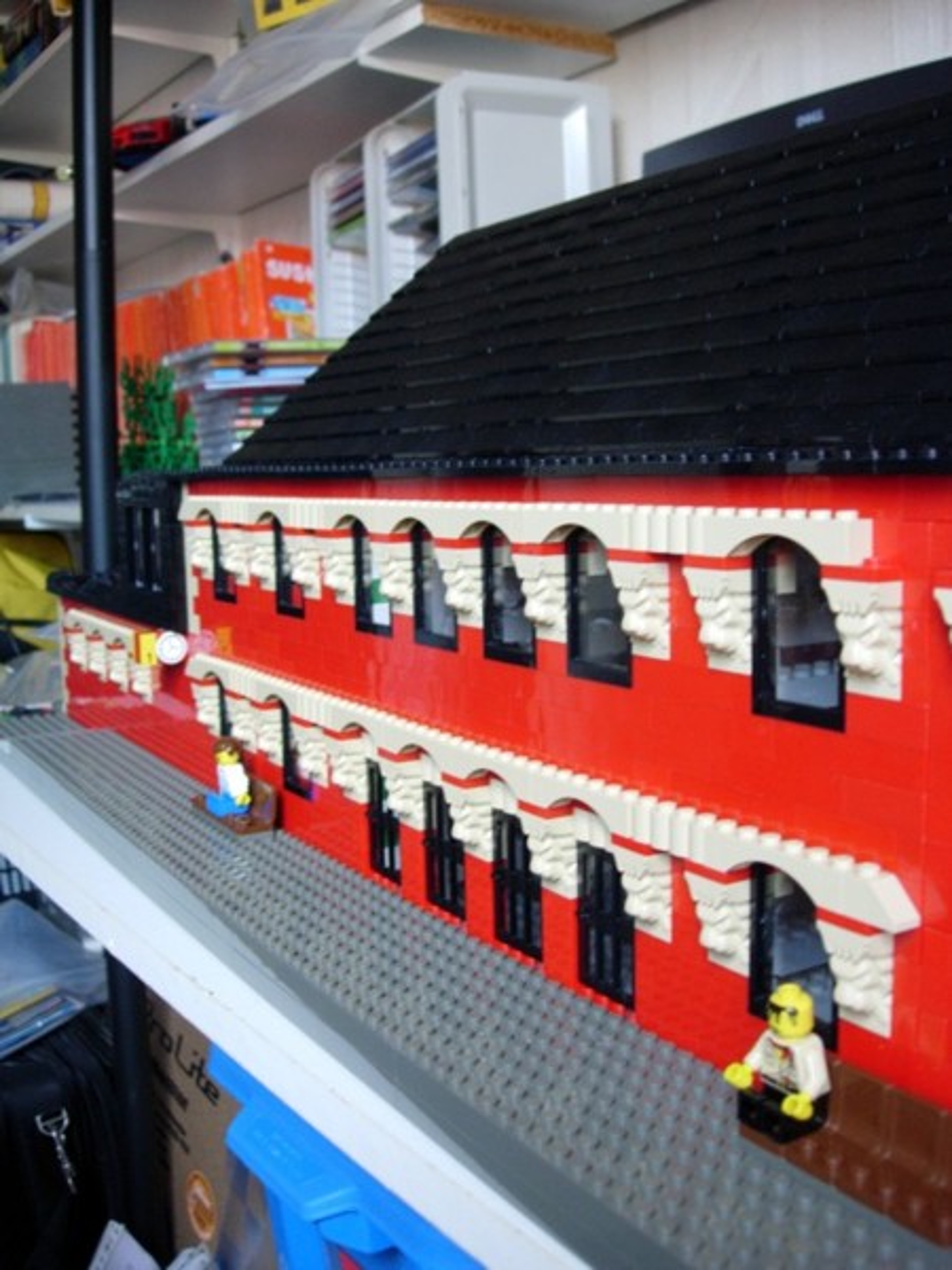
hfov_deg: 37.7
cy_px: 635
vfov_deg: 49.0
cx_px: 476
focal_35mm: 38
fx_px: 1393
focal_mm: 7.8
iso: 149
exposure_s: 1/32
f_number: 2.8
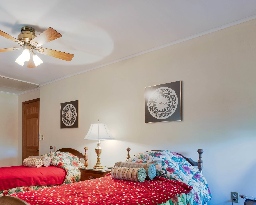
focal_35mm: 28
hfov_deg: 61.1
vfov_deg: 50.2
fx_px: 212
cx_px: 90
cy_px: 143
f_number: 8
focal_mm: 16
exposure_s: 1/125
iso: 800
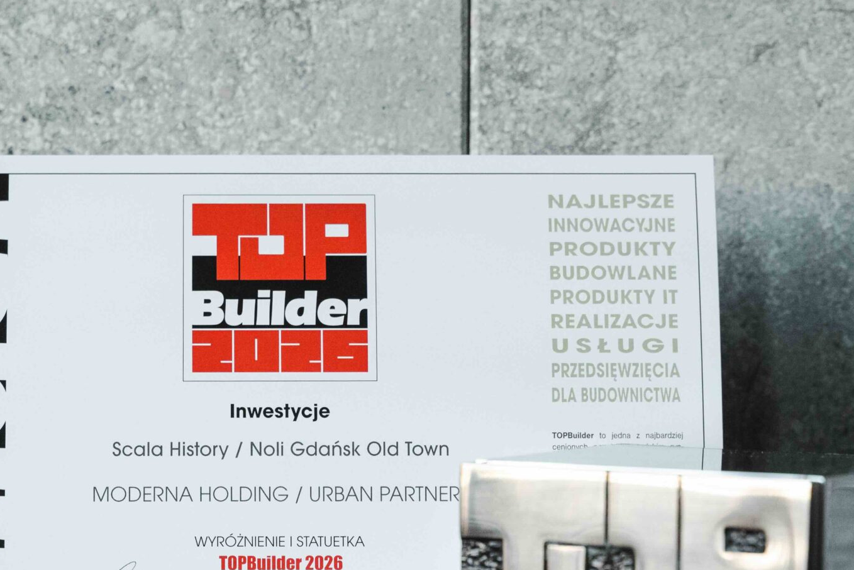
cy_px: 478
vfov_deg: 11.9
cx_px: 310
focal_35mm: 115
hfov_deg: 17.8
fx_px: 2729
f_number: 4.5
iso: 2500
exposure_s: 1/320
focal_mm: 61
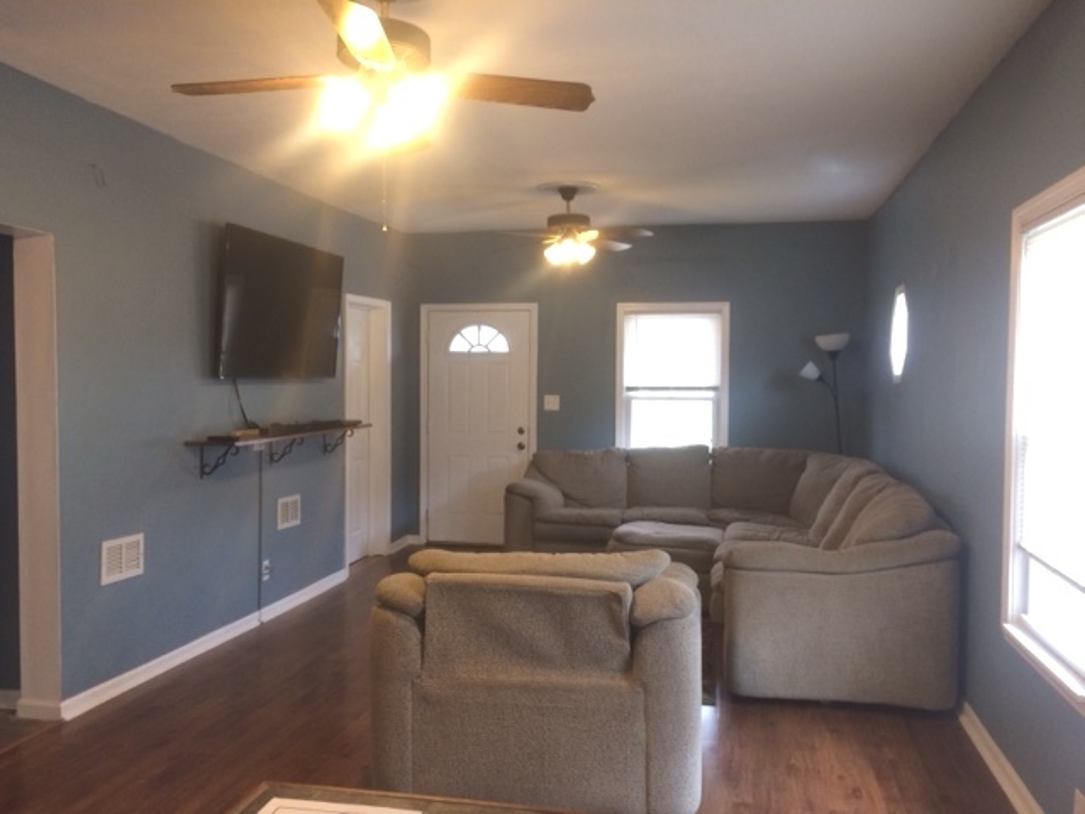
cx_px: 542
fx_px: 909
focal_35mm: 29
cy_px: 407
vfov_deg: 48.2
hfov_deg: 61.7
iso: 125
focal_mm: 4.15
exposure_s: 1/30
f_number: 2.2
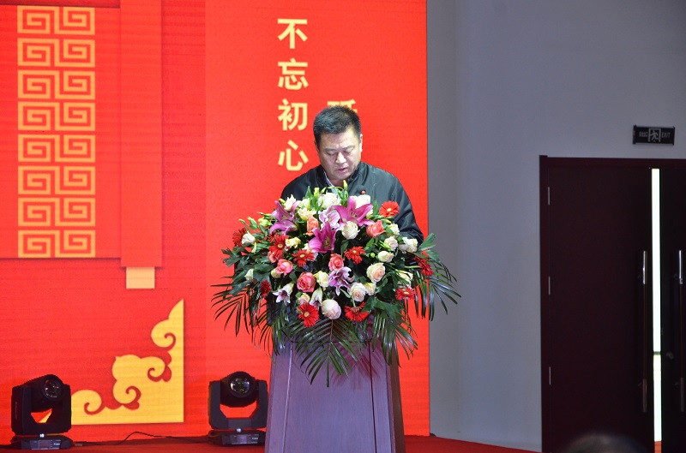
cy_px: 226
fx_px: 2423
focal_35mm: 128
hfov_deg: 16.1
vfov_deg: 10.7
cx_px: 343
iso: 1000
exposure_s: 1/125
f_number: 5.6
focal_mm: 85
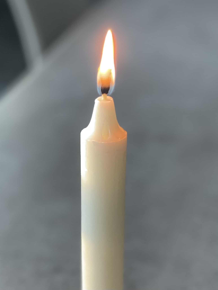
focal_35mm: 52
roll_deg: -0.4
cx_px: 109
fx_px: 437
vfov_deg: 36.8
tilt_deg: -29.1
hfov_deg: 28.0
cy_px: 145
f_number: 2
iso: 200
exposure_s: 1/40
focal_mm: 6
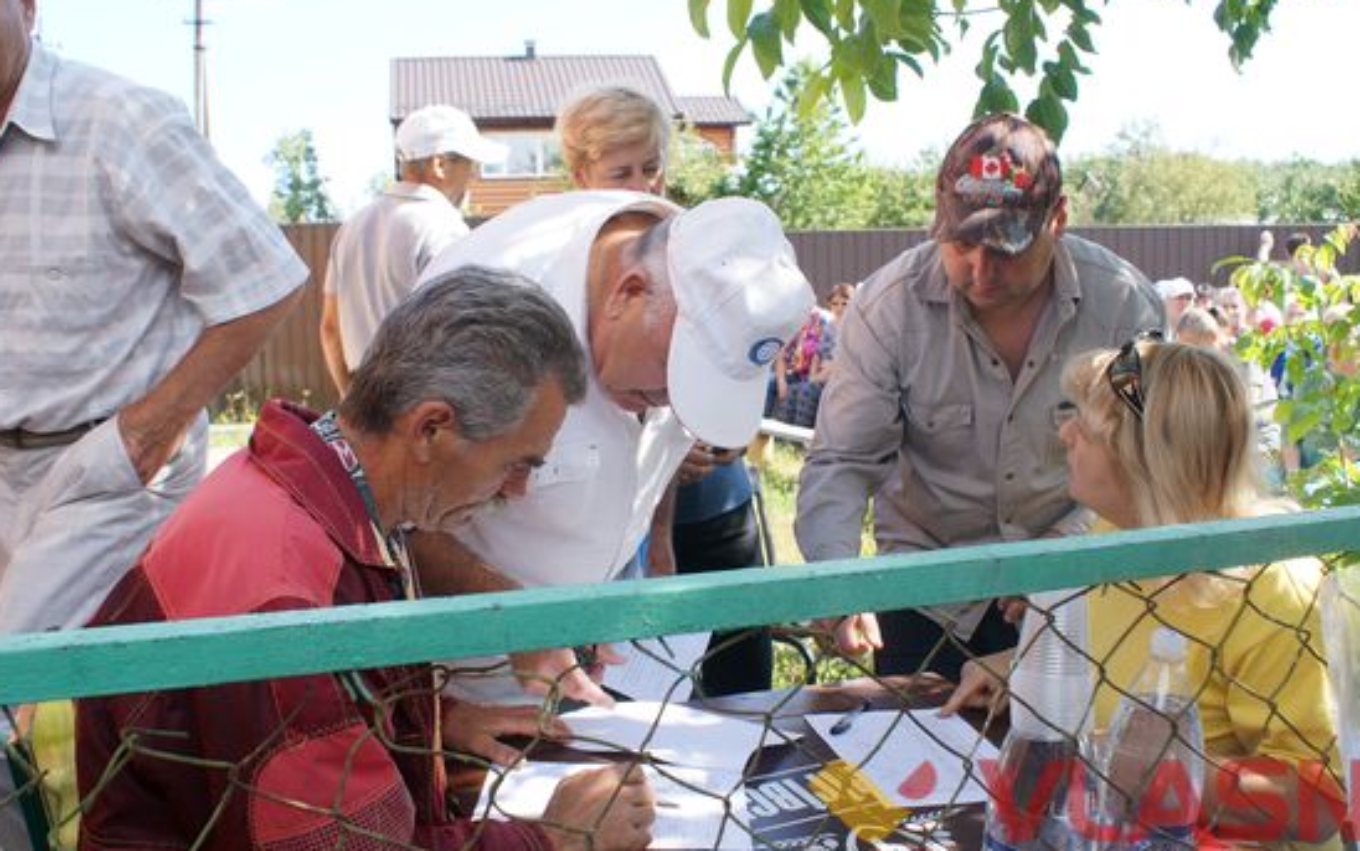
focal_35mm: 39
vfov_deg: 32.8
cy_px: 465
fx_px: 1446
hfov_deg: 50.4
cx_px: 658
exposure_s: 1/125
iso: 100
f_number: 5.6
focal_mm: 20
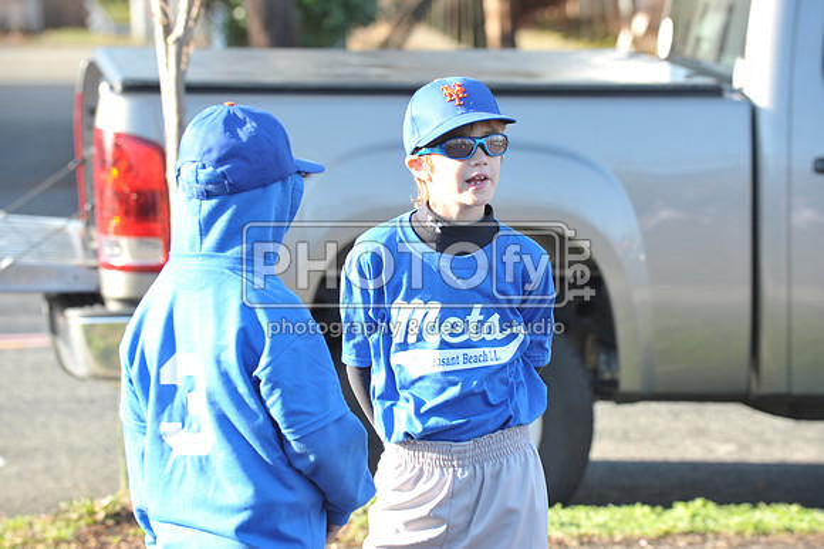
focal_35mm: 200
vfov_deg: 6.9
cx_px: 412
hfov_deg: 10.3
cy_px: 274
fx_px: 4575
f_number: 8
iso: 400
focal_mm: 200
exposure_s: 1/125
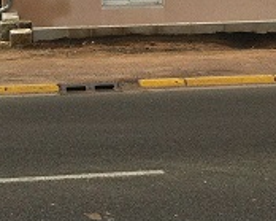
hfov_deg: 15.1
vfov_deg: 11.5
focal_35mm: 127
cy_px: -140
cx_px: 208
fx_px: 1037
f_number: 2.8
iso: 100
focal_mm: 3.85
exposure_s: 1/120
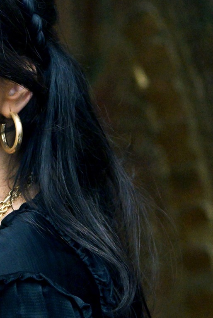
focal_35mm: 444
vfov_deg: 4.6
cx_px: -136
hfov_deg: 3.1
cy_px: 305
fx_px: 3937
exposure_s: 1/250
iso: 2000
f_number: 3.5
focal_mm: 95
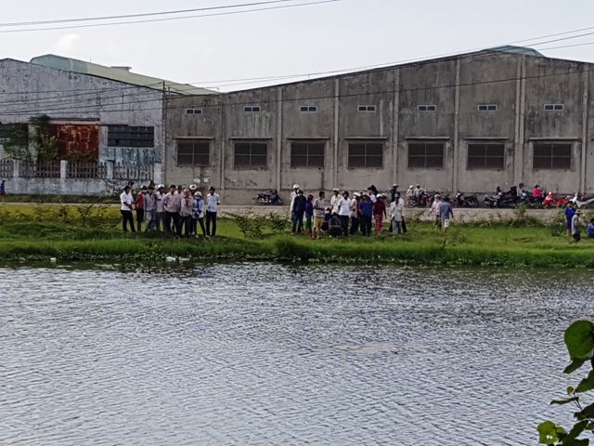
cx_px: 297
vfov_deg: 53.1
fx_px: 446
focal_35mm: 26
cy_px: 223
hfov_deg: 67.3
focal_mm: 4.2
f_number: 1.7
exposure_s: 1/2200
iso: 40
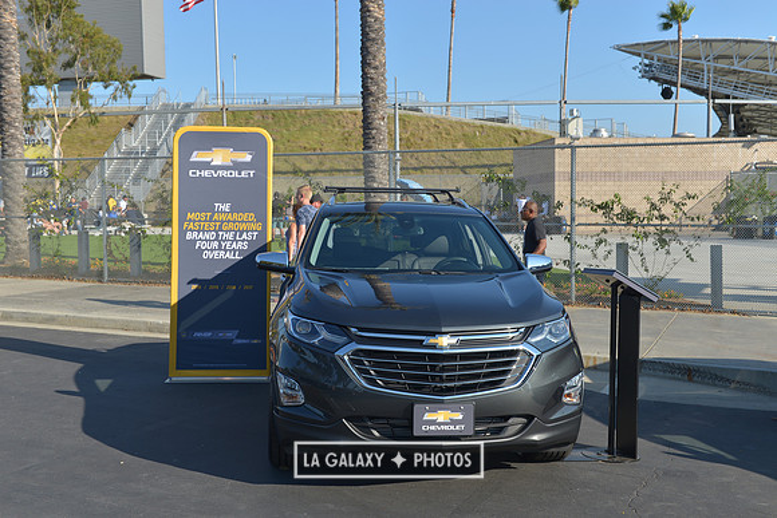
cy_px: 259
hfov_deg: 50.7
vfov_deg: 35.1
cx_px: 388
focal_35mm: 38
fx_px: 820
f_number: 8
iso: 100
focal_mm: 38
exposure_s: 1/200
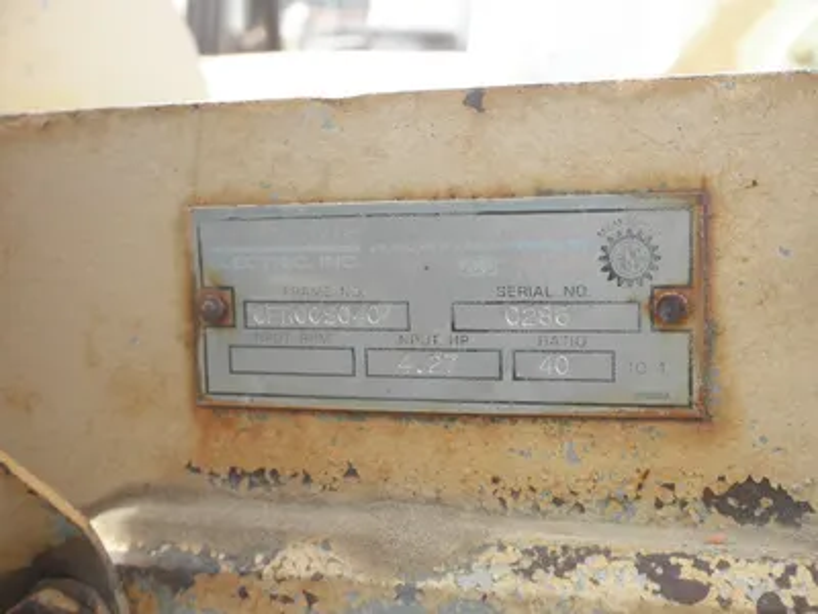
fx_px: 1040
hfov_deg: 42.9
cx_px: 409
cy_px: 307
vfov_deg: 32.9
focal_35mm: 44
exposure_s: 1/100
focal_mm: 7.9
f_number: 3.4
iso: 64
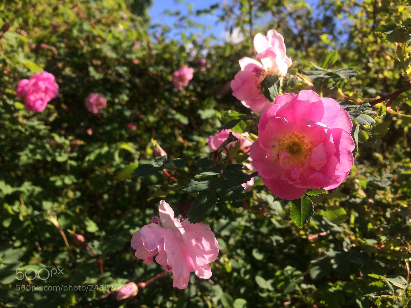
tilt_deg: -2.5
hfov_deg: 61.7
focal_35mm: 29
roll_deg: -12.7
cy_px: 154
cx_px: 206
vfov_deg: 48.2
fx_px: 344
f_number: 2.2
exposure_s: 1/1172
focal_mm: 4.15
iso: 32
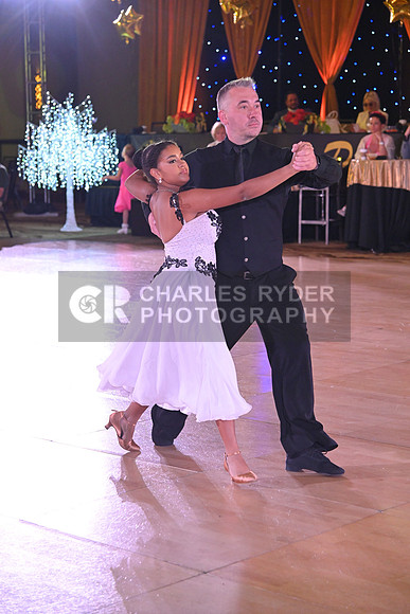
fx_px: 1451
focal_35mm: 85
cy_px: 307
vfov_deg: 23.9
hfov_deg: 16.1
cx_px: 205
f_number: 5
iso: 3200
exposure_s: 1/400
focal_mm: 85
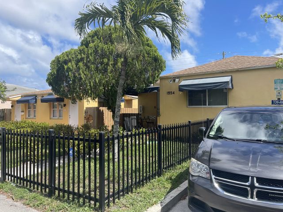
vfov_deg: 54.9
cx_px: 142
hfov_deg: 69.4
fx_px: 204
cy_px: 106
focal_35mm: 25
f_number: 1.6
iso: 32
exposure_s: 1/2165
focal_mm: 5.1
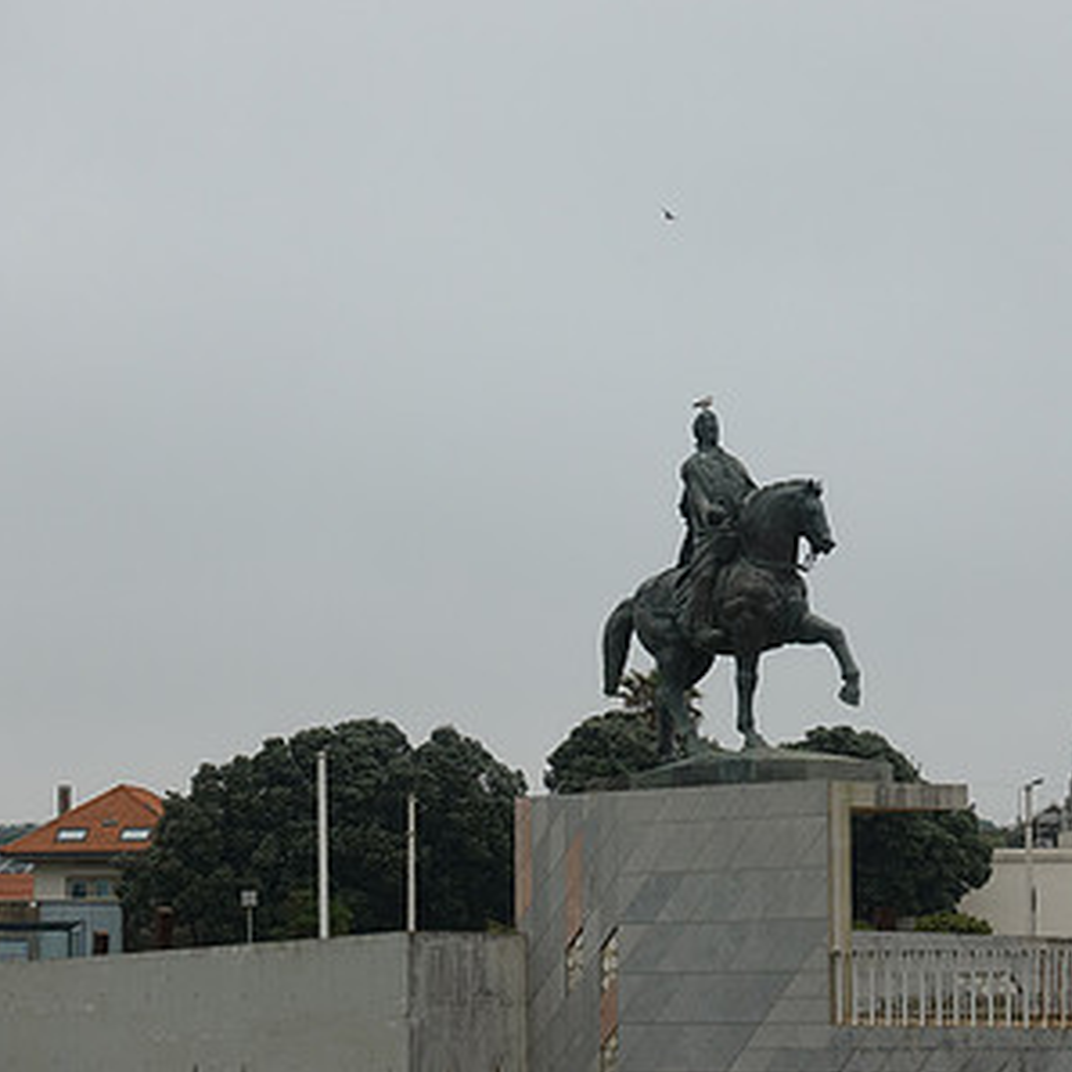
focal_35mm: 116
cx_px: 748
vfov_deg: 15.0
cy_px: 567
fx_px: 4064
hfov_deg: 15.0
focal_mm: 25.7
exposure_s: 1/100
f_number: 5.6
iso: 125
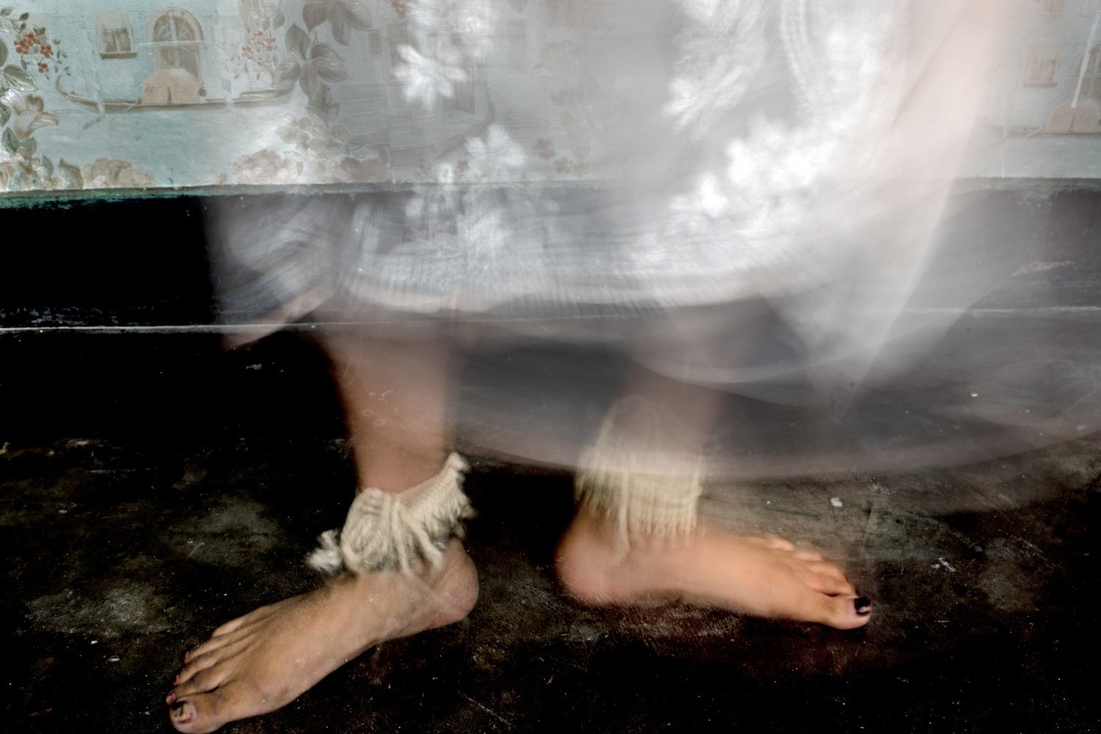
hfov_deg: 54.4
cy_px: 367
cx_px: 550
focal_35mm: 35
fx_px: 1070
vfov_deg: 37.9
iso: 400
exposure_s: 1.3
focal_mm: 35
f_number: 16
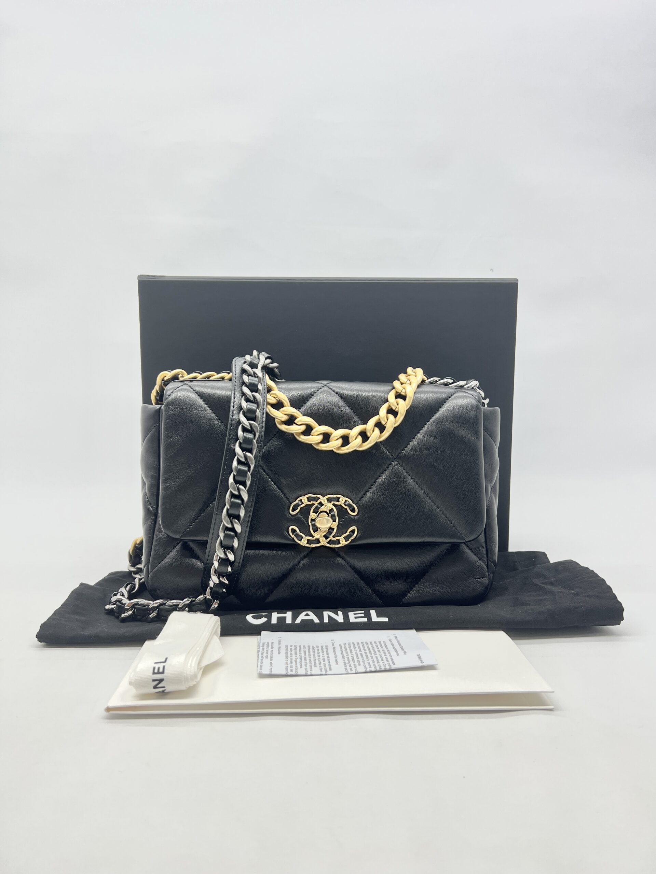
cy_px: 437
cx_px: 328
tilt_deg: -4.8
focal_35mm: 26
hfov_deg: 53.1
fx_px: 657
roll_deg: -0.3
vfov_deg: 67.3
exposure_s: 1/100
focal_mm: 5.7
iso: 40
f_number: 1.5
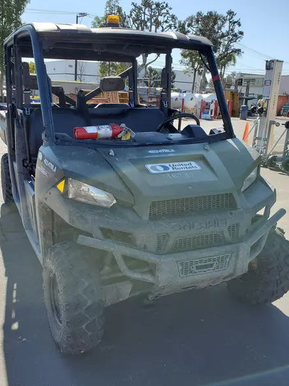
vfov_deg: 56.6
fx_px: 356
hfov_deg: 43.9
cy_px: 219
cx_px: 112
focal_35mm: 32
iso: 50
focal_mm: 4.3
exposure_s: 1/808
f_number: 2.4
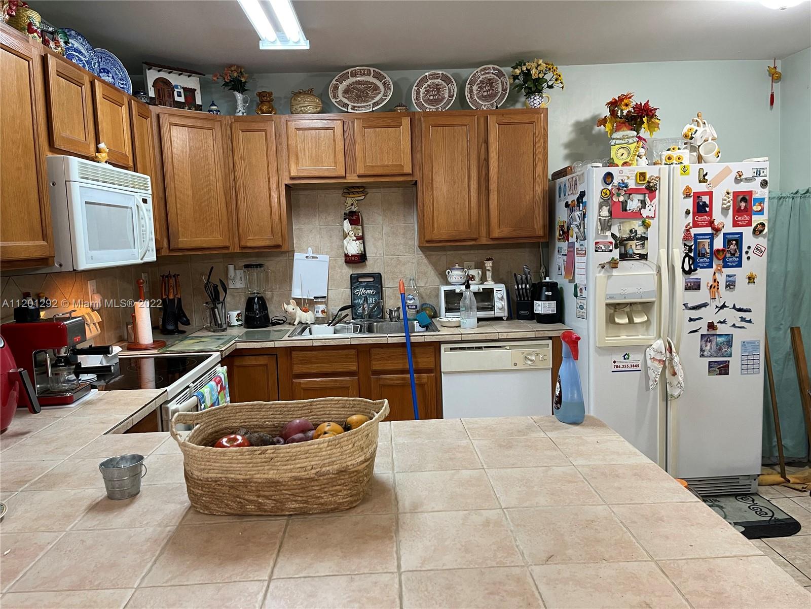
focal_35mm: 26
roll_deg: +1.9
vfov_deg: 53.1
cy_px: 304
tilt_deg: -7.3
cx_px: 406
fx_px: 609
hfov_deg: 67.3
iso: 250
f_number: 1.6
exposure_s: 1/60
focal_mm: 5.1
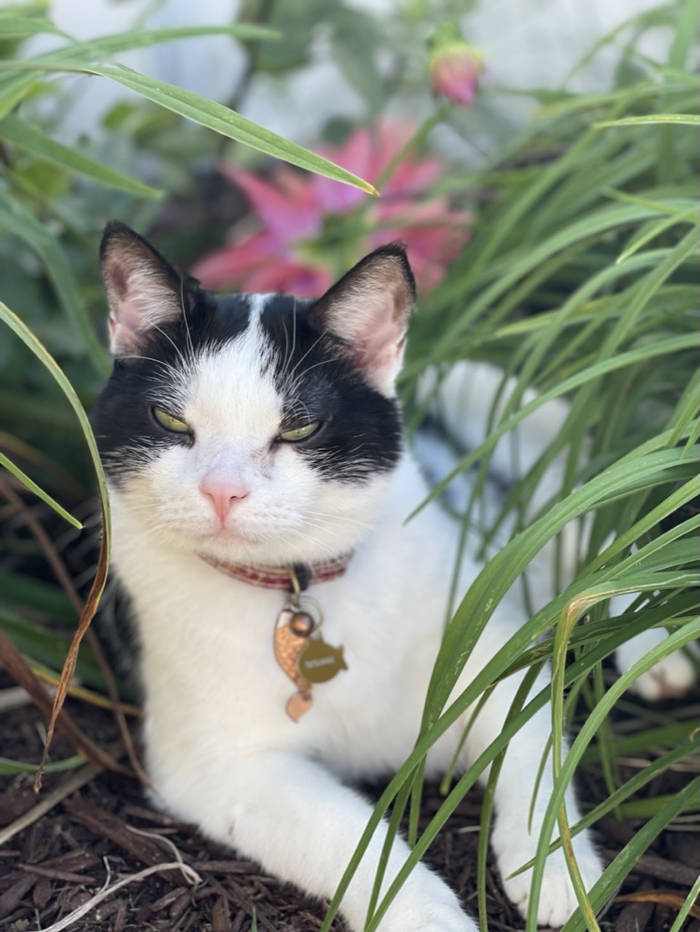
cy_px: 466
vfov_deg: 30.3
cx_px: 350
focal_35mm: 64
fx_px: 1724
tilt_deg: -26.1
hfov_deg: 22.9
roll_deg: +2.6
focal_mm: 7.5
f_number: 2.2
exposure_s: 1/121
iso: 25
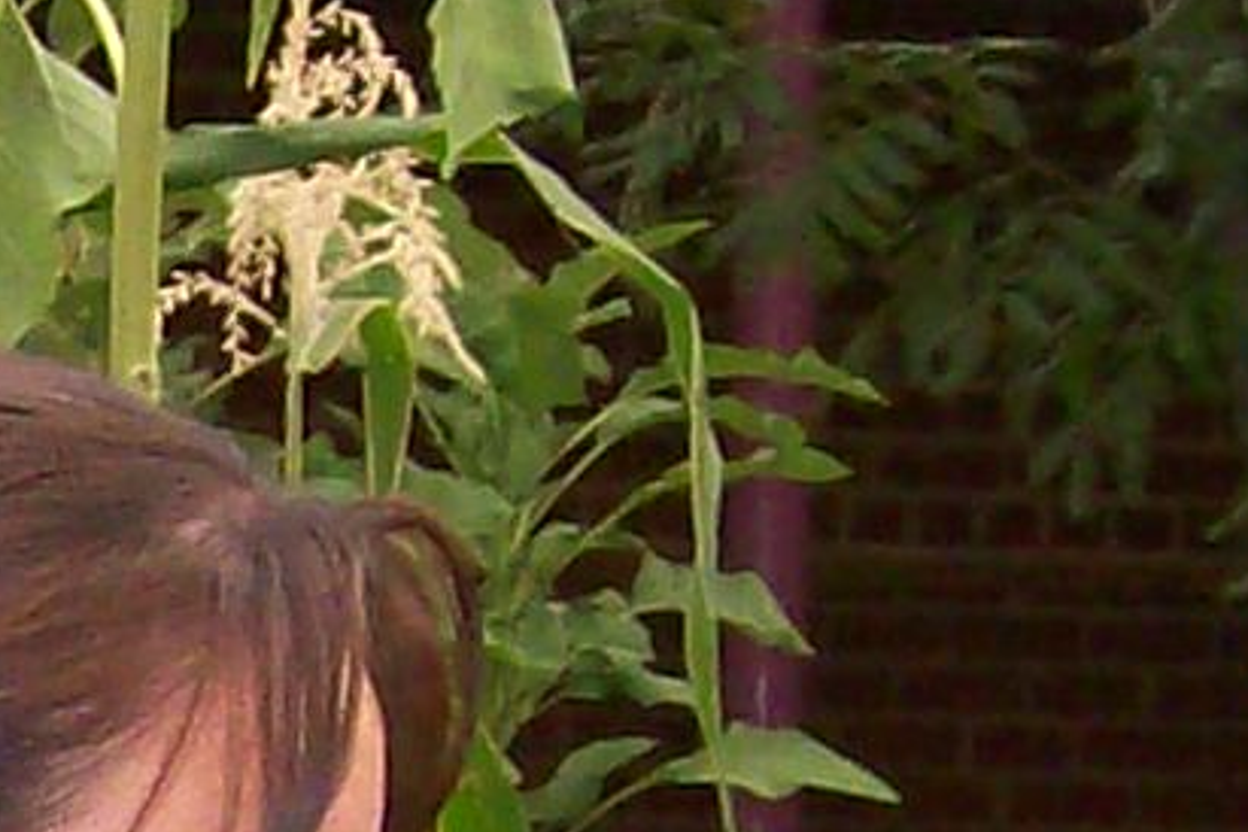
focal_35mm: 280
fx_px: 9706
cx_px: -1093
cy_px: 1588
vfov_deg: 4.8
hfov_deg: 7.1
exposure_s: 1/91
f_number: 2.7
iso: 140
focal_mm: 6
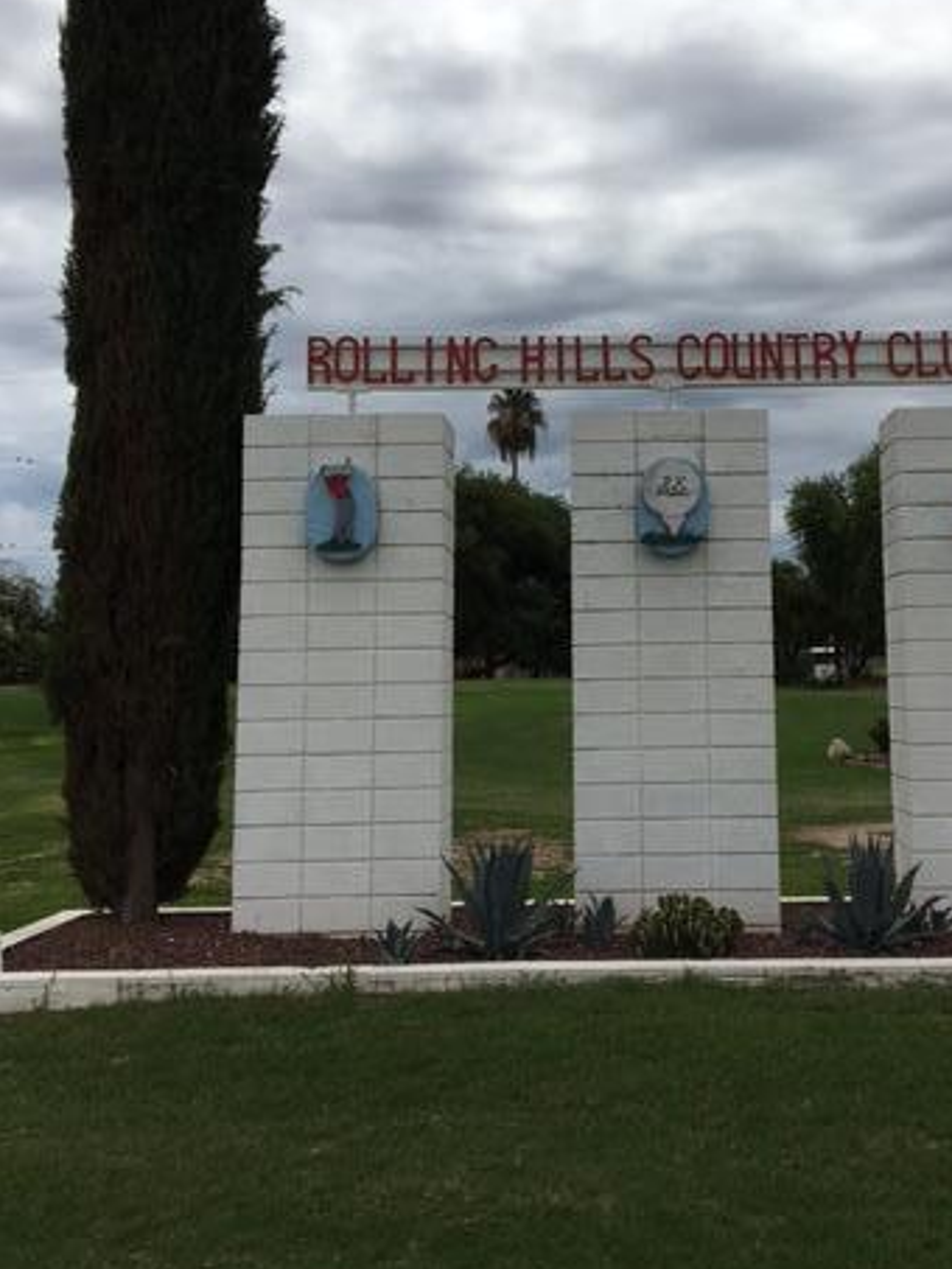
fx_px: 1503
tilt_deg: +7.7
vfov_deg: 45.5
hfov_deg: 34.9
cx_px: 622
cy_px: 499
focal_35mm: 41
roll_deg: +0.8
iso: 25
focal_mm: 4.15
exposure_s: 1/5128
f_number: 2.2
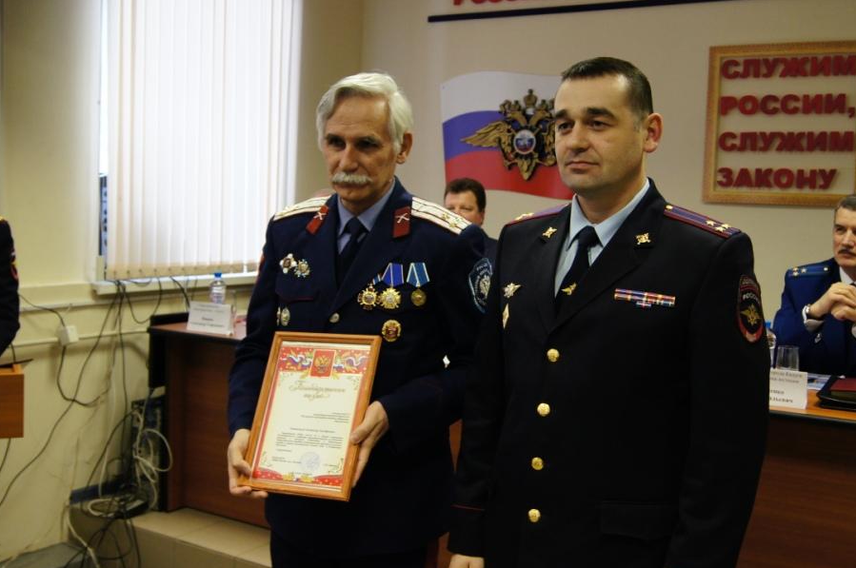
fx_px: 974
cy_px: 262
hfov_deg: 47.4
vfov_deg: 32.5
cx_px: 450
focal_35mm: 41
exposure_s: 1/40
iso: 1000
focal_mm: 24
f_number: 4
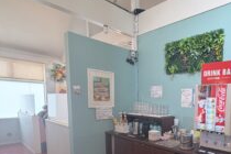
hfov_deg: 66.2
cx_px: 178
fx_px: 160
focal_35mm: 25
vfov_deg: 49.3
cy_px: 116
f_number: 2.2
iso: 160
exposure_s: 1/120
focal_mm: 2.22
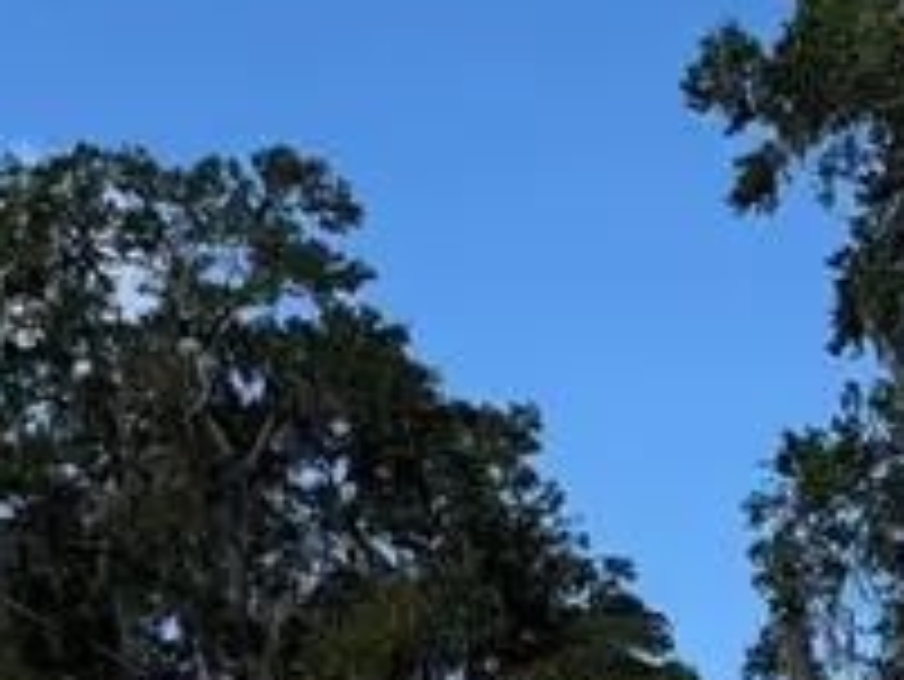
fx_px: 3188
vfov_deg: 11.3
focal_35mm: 122
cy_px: 1252
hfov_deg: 13.7
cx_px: 1830
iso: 80
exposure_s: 1/4975
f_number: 1.78
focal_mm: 6.76
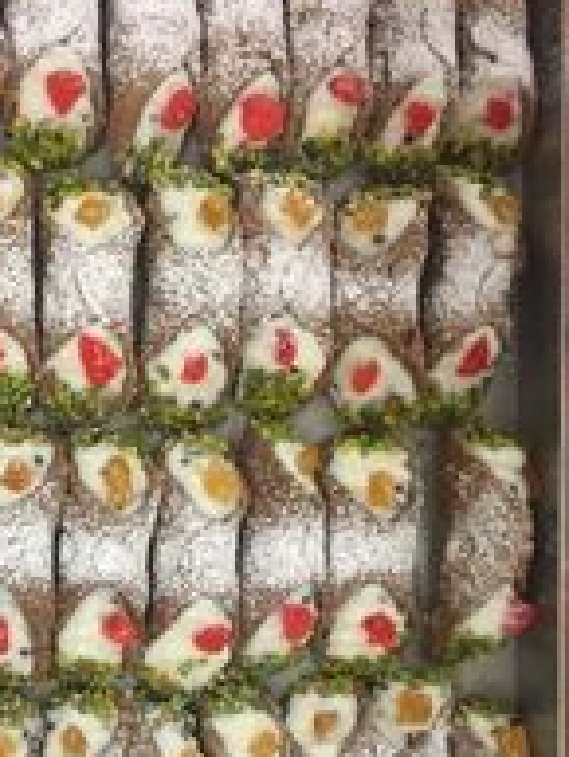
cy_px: 718
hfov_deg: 21.8
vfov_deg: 28.7
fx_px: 1401
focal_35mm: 64
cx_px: -43
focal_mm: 4.15
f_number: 2.2
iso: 160
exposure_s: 1/33
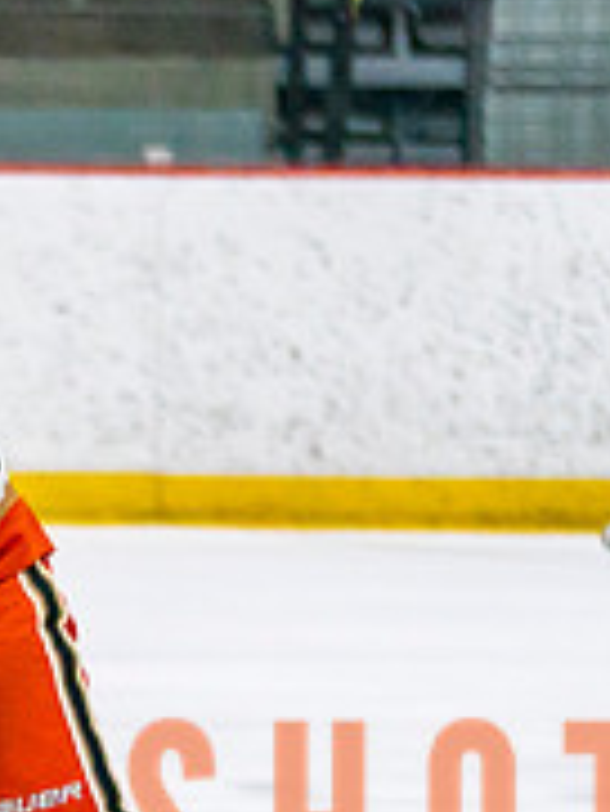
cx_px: -767
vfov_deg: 2.3
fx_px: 20159
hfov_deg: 1.7
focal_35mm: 859
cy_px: 1105
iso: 500
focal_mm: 130
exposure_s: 1/640
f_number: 2.8
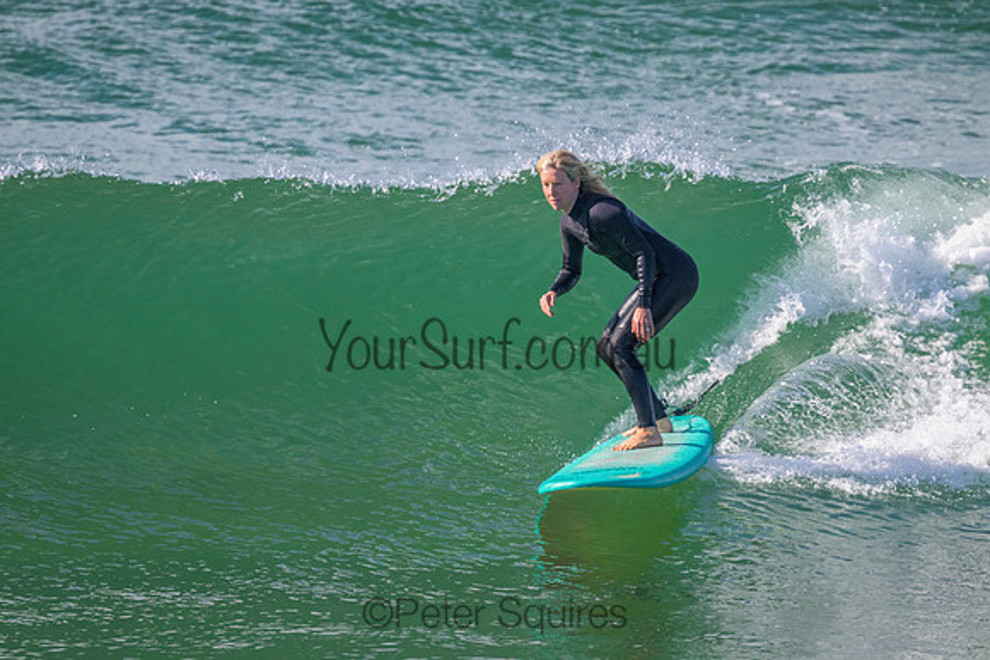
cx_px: 495
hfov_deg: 2.6
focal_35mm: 800
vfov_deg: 1.7
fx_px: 22004
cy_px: 330
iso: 2500
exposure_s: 1/2000
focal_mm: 800
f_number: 11
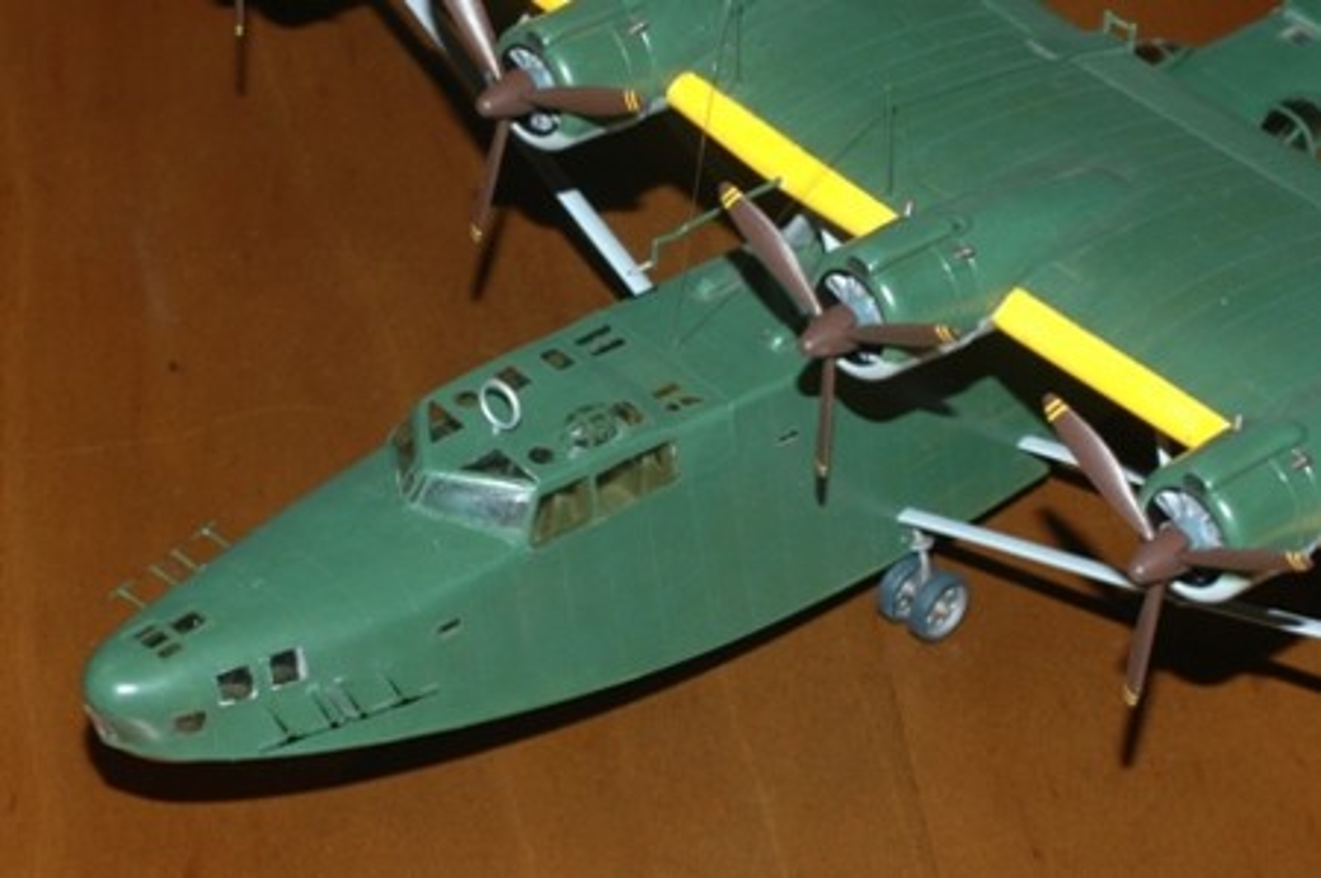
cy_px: 439
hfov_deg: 27.0
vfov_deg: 18.1
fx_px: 2749
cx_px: 660
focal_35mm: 75
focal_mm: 50
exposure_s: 1/60
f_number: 11
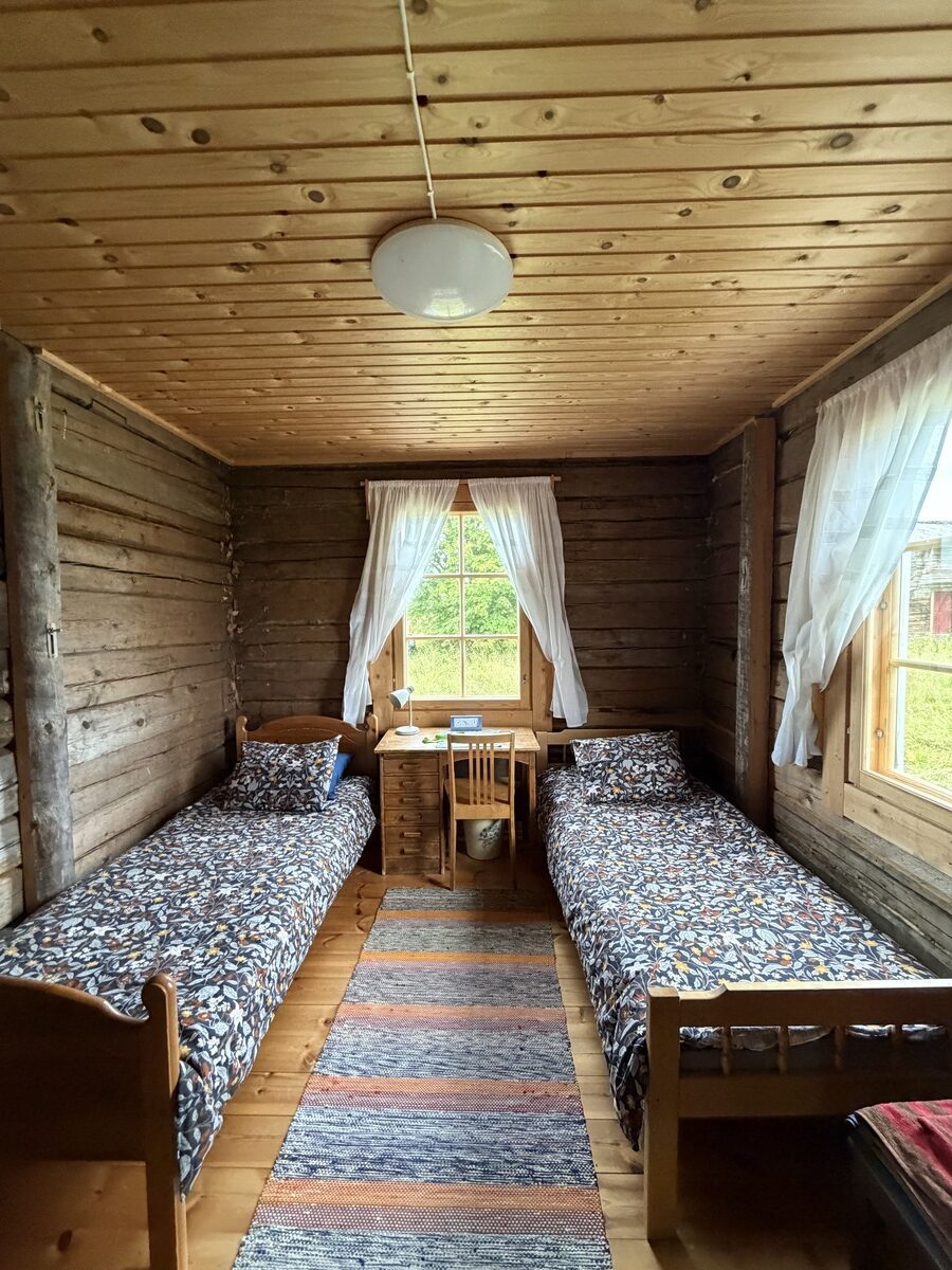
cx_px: 476
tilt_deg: -2.3
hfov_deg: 85.7
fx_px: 513
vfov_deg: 102.1
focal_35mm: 14
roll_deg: +0.3
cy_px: 635
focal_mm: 2.22
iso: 500
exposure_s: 1/60
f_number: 2.2
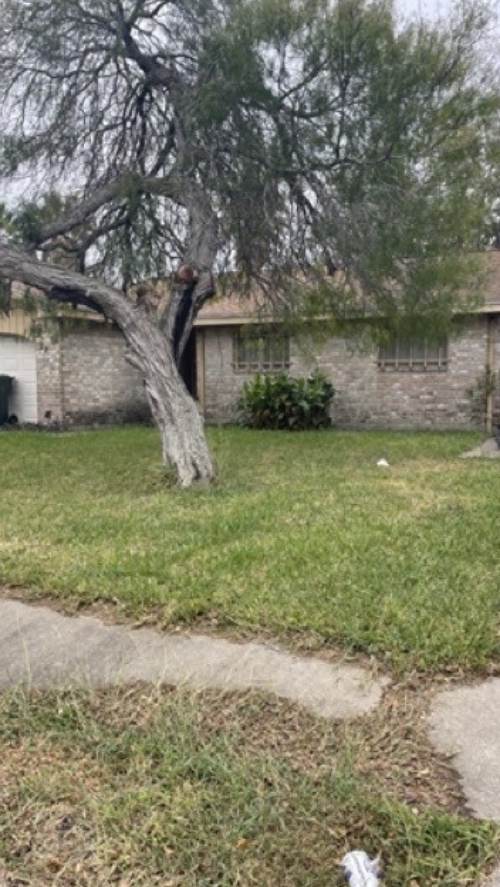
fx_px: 683
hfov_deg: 40.2
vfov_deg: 66.1
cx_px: 271
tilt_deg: -5.8
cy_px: 444
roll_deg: +0.4
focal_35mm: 29
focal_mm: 4.2
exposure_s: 1/725
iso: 32
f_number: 1.6
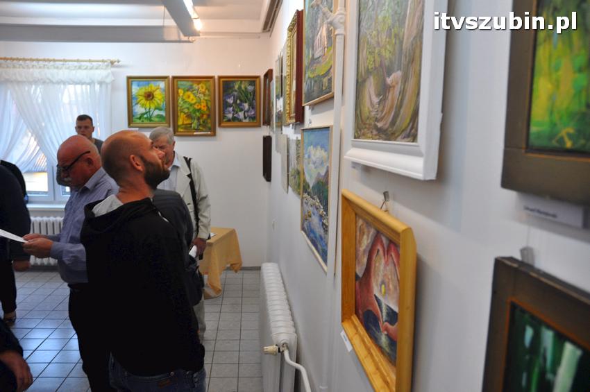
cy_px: 196
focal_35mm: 27
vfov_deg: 47.8
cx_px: 295
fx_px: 442
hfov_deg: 67.4
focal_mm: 18
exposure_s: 1/100
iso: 800
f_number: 5
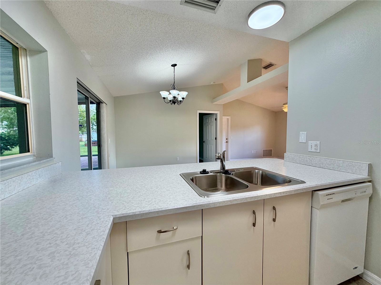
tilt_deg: -3.0
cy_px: 142
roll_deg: +0.0
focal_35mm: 14
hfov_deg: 102.1
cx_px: 190
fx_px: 154
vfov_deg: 85.7
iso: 125
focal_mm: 2.22
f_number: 2.2
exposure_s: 1/120
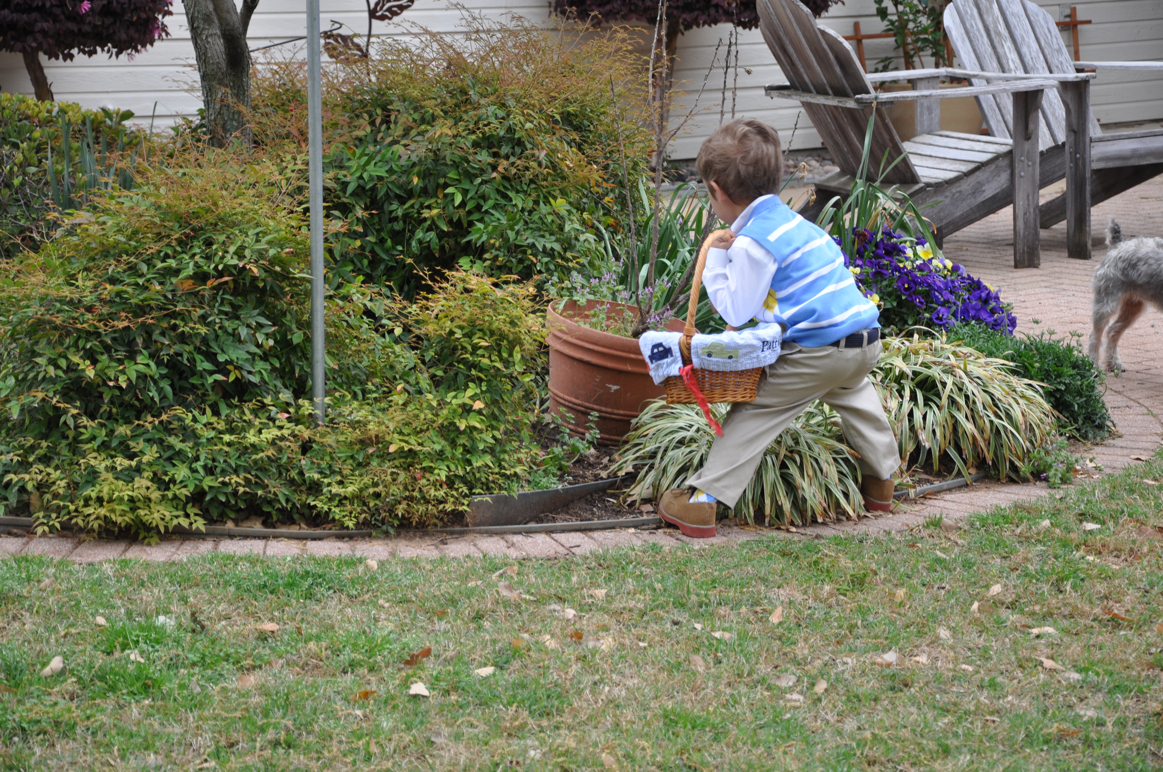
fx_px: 3388
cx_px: 582
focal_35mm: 105
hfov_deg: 19.5
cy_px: 386
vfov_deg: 13.0
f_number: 5.6
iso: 320
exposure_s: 1/125
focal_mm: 70
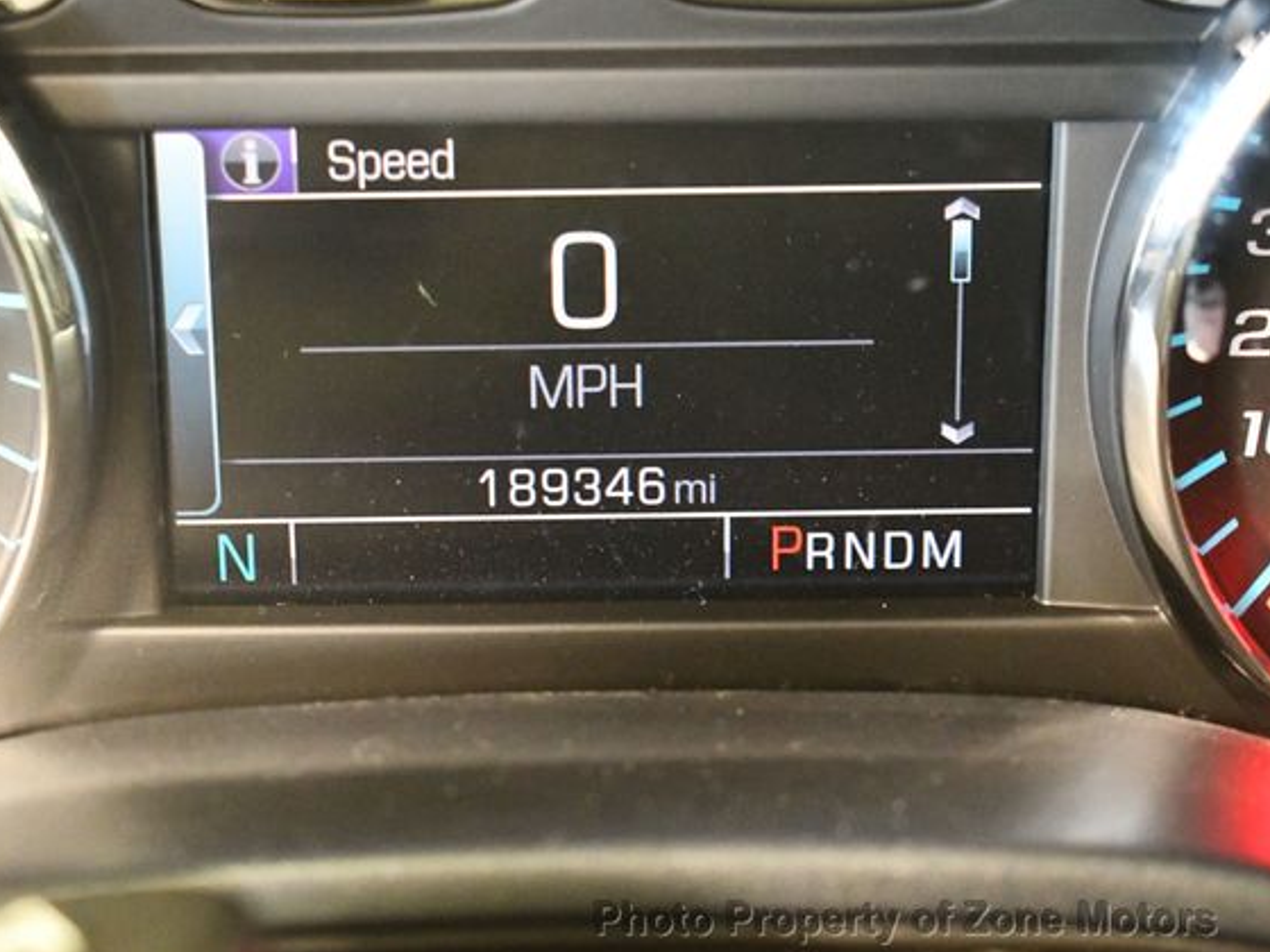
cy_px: 478
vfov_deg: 16.4
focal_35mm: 90
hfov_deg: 21.8
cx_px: 567
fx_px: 3302
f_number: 5.6
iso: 12800
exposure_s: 1/10
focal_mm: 55
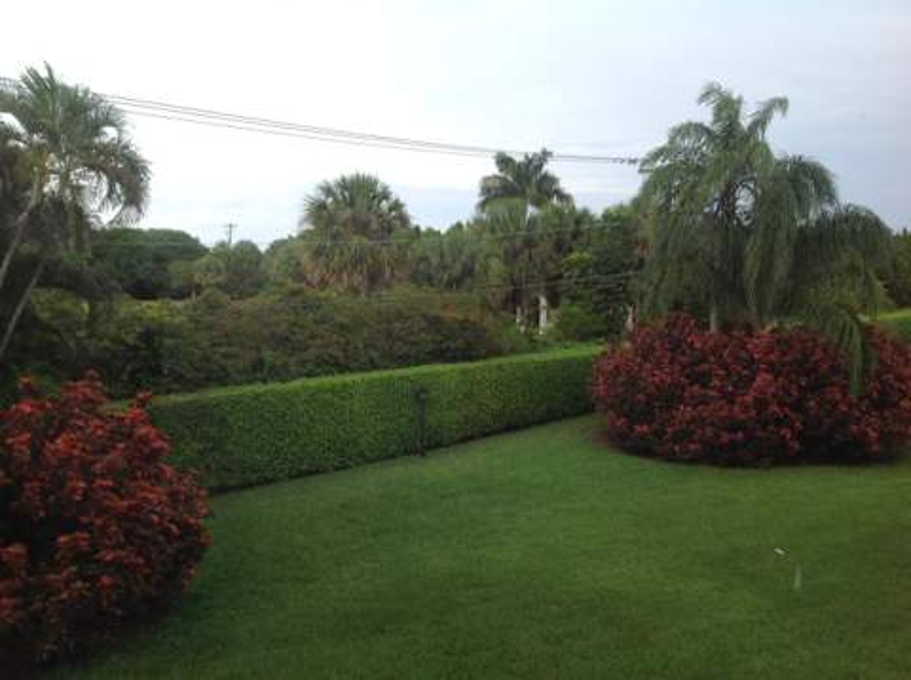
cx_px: 456
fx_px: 919
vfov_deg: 40.6
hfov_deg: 52.7
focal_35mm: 35
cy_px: 340
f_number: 2.4
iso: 50
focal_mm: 4.28
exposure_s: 1/617
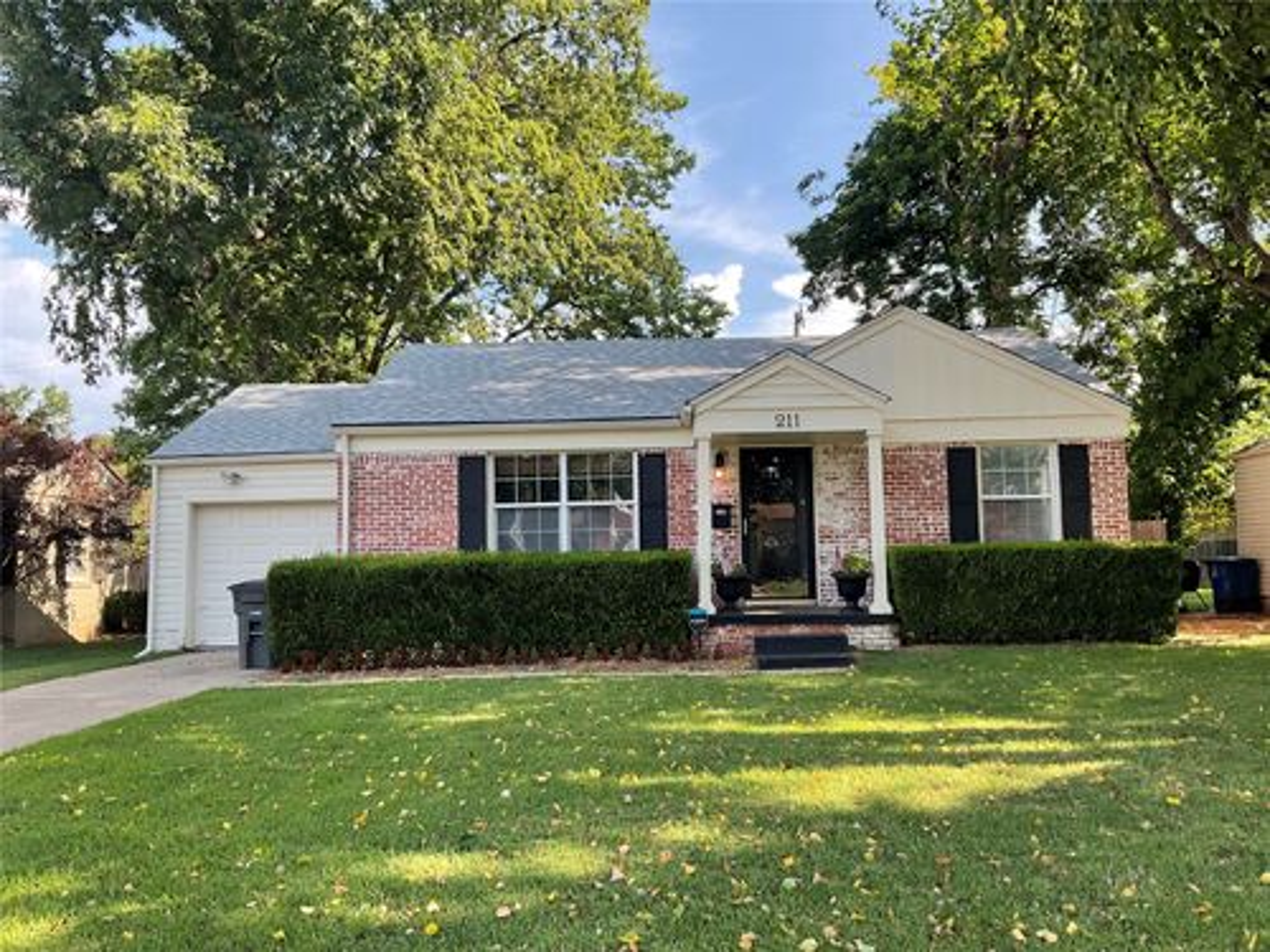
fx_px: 1064
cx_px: 635
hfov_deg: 61.7
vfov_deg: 48.2
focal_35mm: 29
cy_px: 476
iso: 16
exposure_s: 1/331
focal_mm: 3
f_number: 1.8
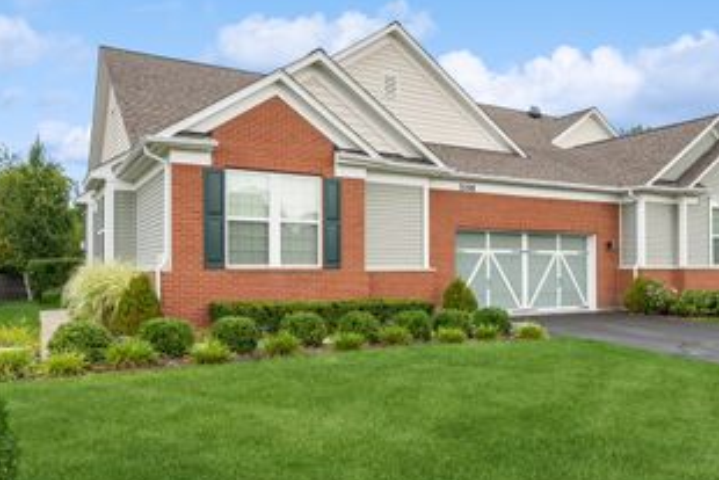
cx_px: 408
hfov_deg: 62.0
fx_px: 596
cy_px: 231
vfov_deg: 43.9
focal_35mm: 30
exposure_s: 1/60
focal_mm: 18.5
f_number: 10
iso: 100
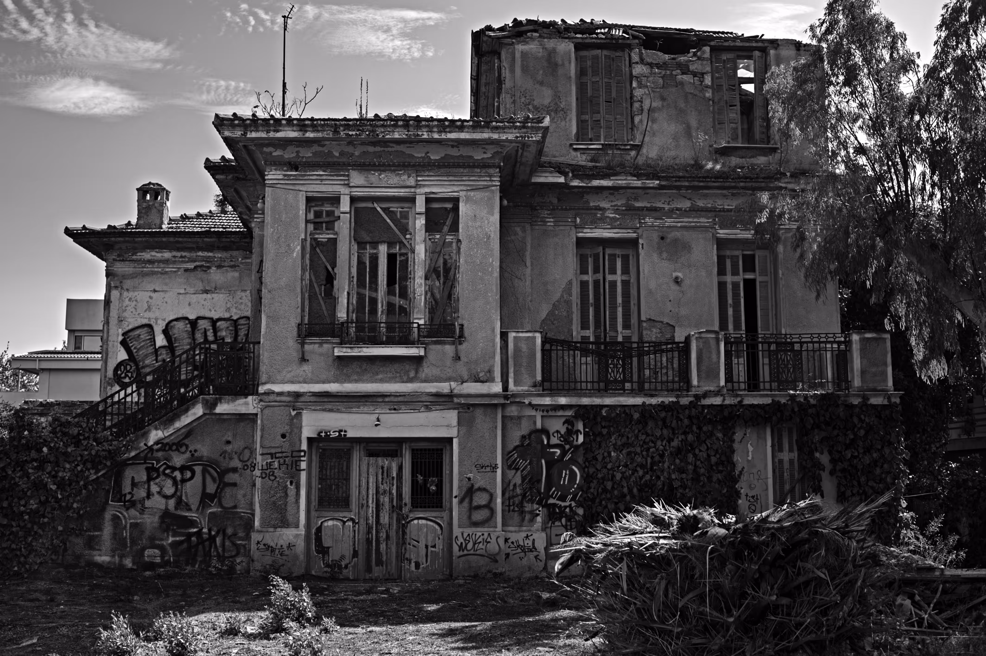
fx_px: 958
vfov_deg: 37.8
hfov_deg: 54.5
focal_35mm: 35
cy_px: 328
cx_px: 493
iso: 200
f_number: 5
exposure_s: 1/1000
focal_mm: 35
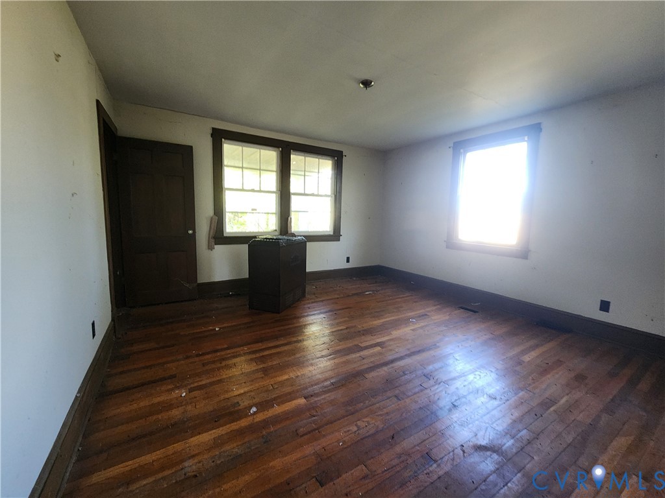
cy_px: 249
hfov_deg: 106.2
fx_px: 250
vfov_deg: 89.9
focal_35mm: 13
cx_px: 332
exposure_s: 1/40
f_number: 2.2
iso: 320
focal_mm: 2.2
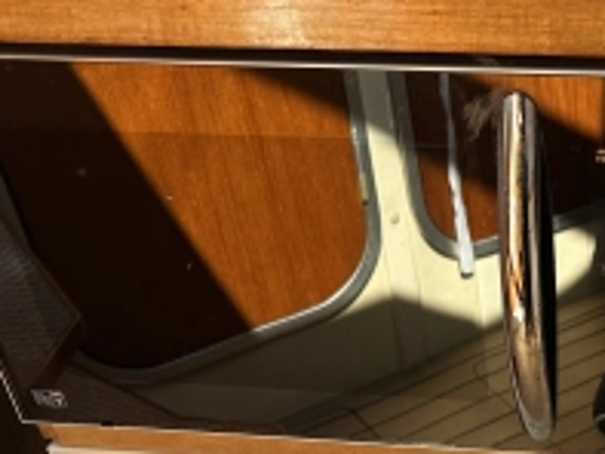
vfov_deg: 20.0
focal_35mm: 67
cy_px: 606
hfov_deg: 27.4
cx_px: 599
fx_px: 1172
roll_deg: +1.1
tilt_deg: -44.9
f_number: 1.78
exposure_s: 1/231
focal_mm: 6.86
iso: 64
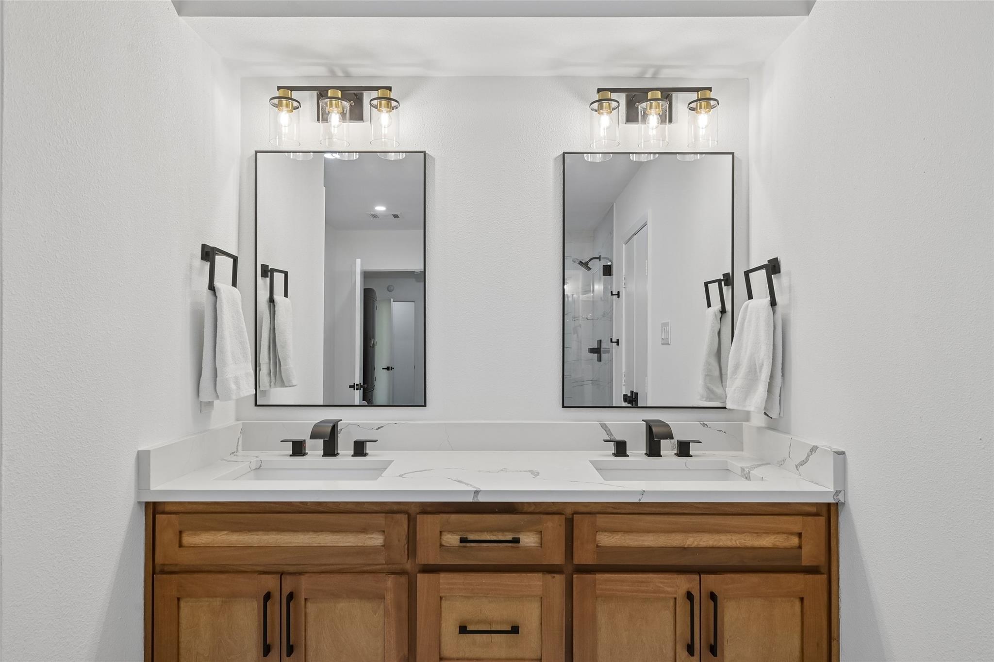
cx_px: 497
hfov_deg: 82.6
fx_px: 566
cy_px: 331
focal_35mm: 20
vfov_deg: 60.7
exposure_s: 1/100
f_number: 8
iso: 400
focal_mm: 20.5
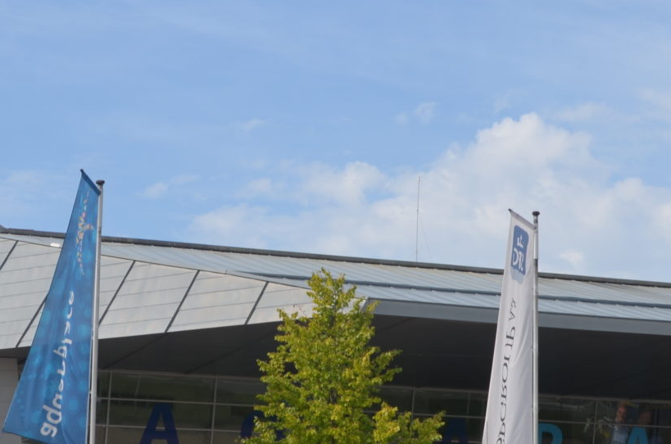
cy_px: 324
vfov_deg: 12.9
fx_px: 1953
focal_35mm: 105
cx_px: 391
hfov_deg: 19.5
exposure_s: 1/250
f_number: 8
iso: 110
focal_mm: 28
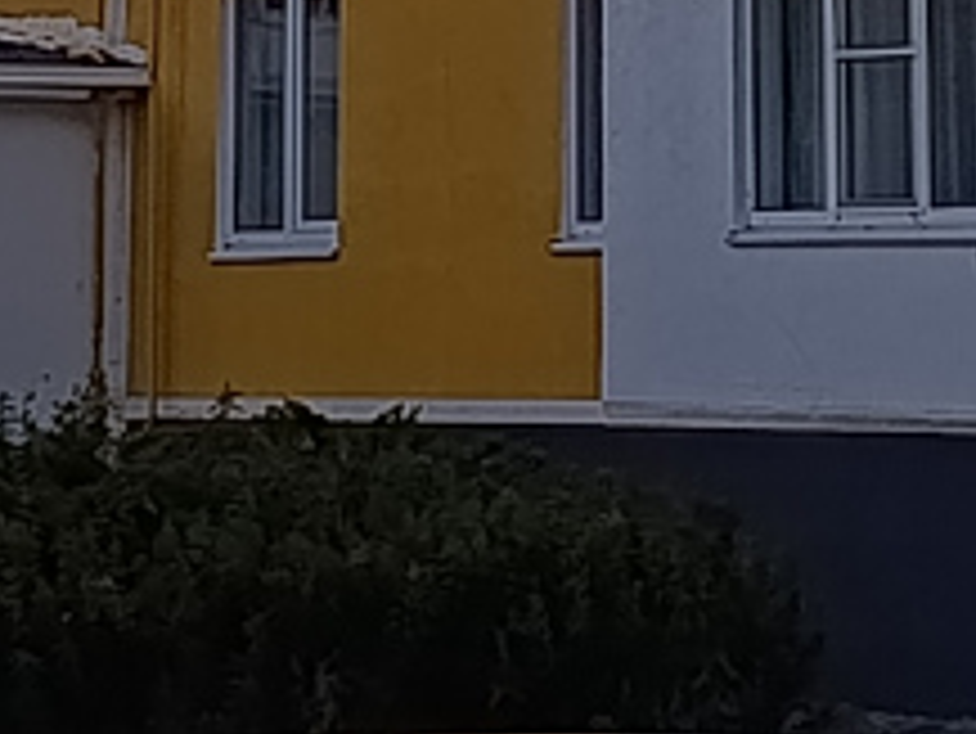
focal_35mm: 246
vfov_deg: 5.7
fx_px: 6940
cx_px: 234
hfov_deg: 8.0
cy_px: -1466
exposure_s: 1/365
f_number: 1.7
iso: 50
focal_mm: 6.11
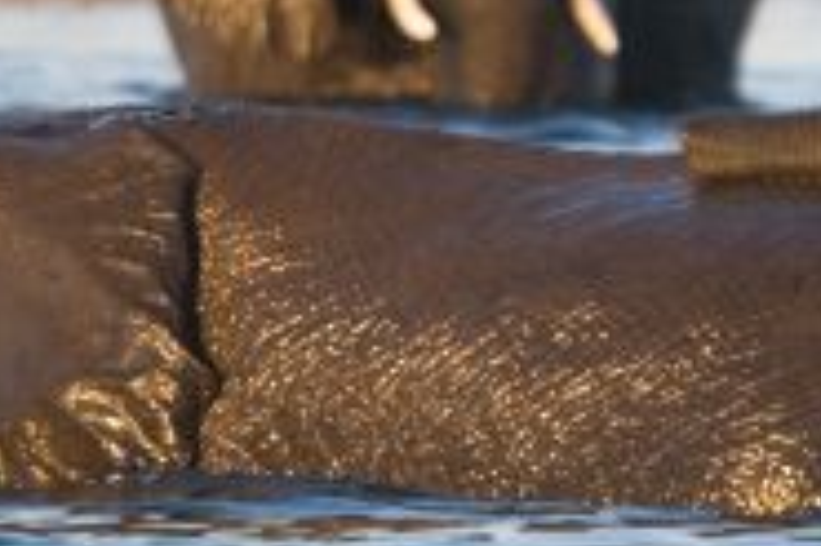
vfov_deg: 0.5
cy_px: -62
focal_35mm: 2978
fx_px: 67853
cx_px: 830
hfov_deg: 0.7
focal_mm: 500
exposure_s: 1/800
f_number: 4.5
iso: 500
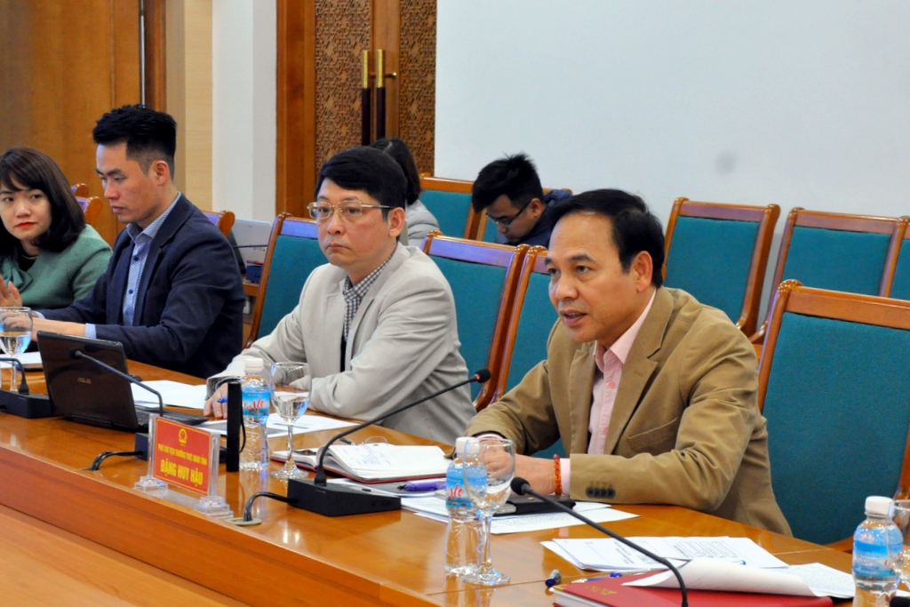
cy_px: 304
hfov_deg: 27.0
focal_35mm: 75
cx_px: 455
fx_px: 1896
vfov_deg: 18.2
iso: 1600
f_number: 5
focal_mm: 50
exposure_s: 1/60
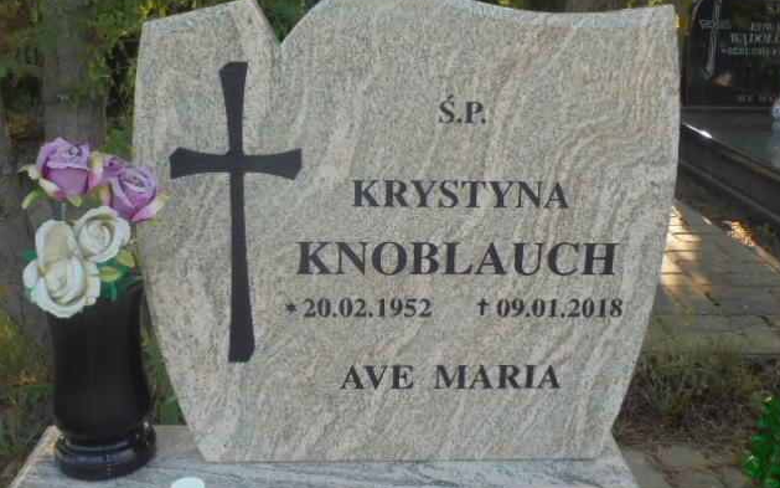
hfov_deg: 48.2
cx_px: 394
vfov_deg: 31.2
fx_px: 871
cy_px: 226
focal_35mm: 41
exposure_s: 1/125
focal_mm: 6.9
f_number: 4.2
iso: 100
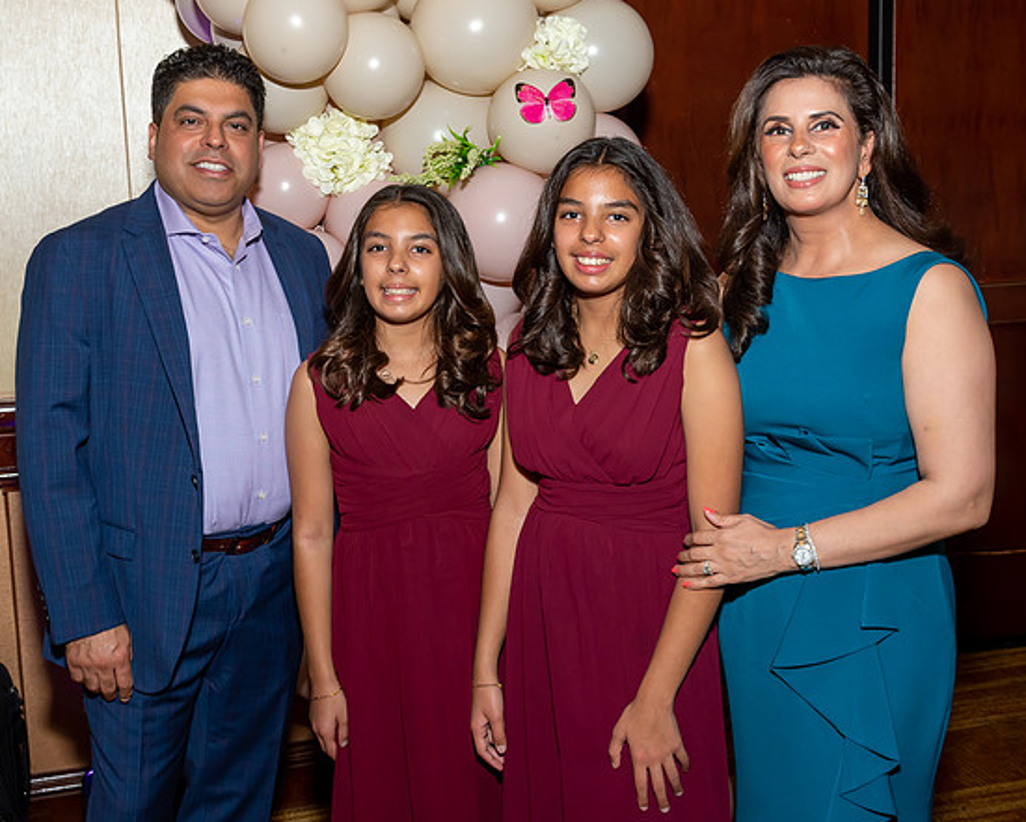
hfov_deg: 39.5
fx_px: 1427
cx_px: 463
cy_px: 372
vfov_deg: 32.1
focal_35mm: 47
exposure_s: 1/250
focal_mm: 23
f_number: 6.3
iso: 400
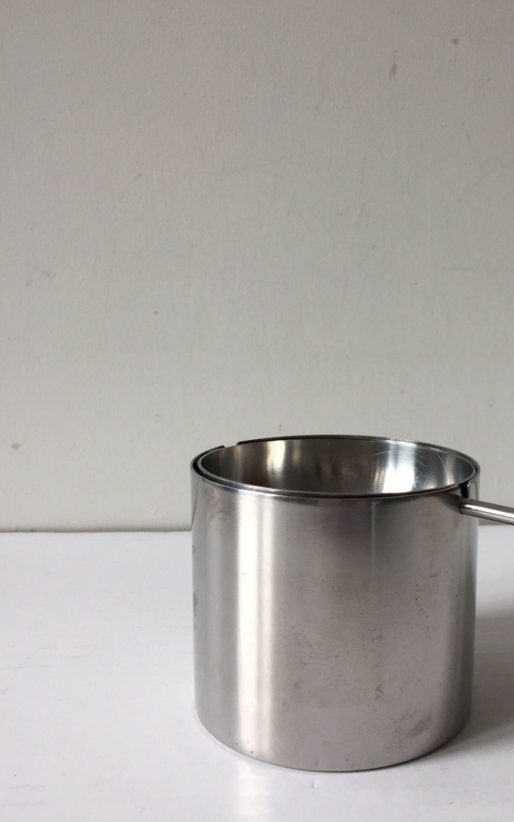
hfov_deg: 34.9
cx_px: 355
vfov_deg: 54.0
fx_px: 807
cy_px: 409
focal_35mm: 36
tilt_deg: -10.2
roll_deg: -0.1
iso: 50
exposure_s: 1/100
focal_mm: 4.15
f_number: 2.2
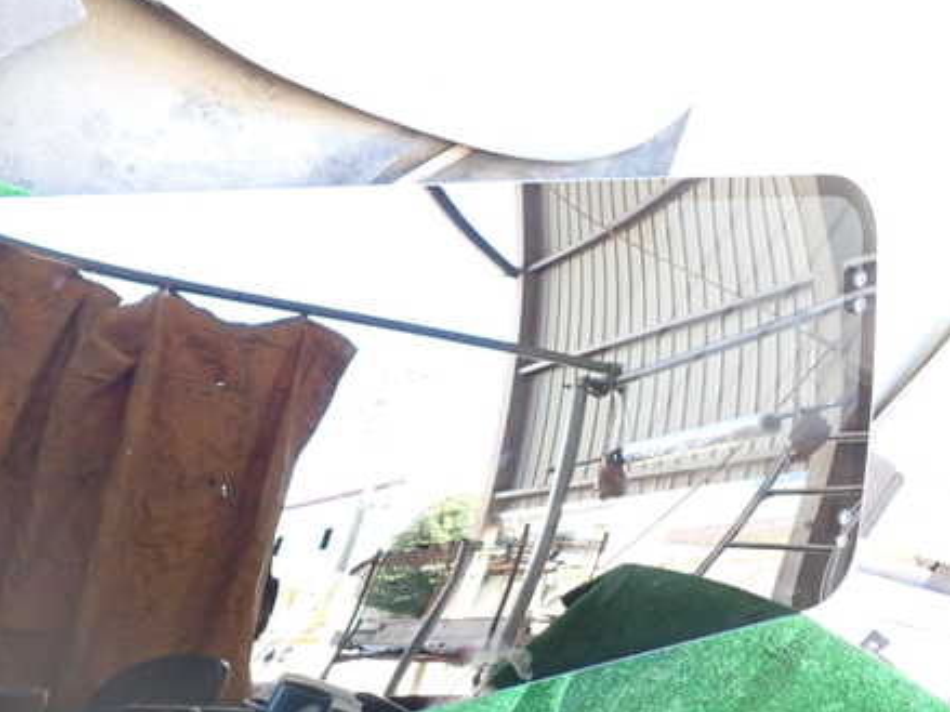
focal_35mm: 41
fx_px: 1125
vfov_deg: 35.1
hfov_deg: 45.2
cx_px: 333
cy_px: 405
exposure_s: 1/30
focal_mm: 5.4
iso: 500
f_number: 2.3
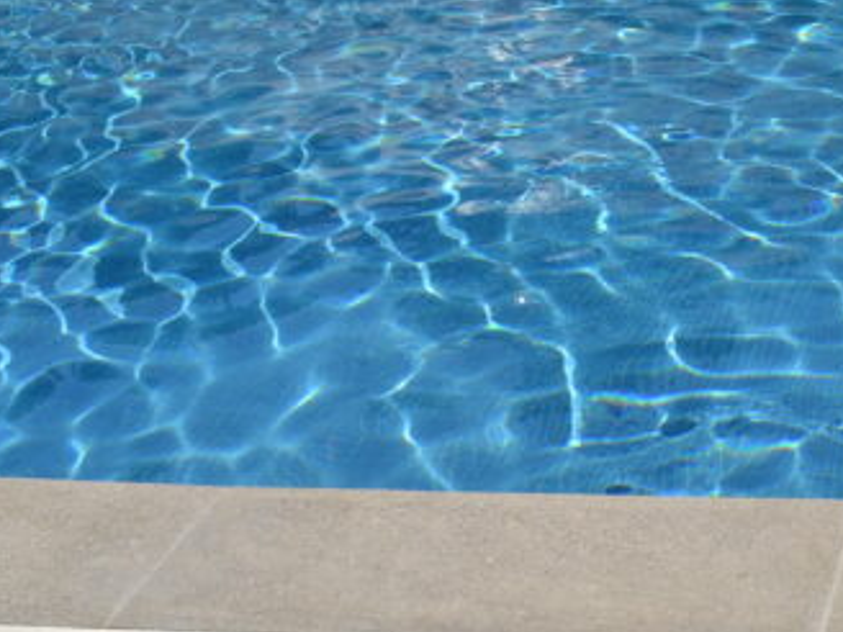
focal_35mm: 90
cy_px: 91
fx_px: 2192
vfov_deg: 16.2
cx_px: 915
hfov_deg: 20.8
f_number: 9
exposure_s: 1/320
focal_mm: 20
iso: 100
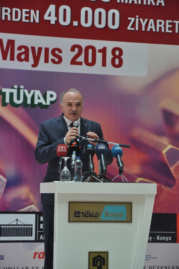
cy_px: 134
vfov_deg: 19.5
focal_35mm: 105
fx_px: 785
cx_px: 90
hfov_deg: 13.0
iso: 640
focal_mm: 70
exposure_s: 1/250
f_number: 4.5
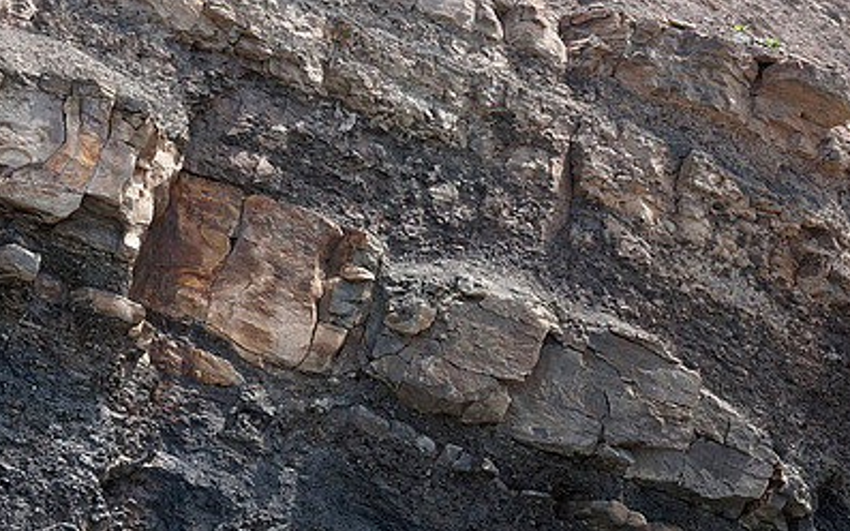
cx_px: 304
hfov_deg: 30.5
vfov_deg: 19.4
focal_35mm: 67
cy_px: 260
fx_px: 1552
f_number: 7.1
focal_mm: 30
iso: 800
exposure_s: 1/1000
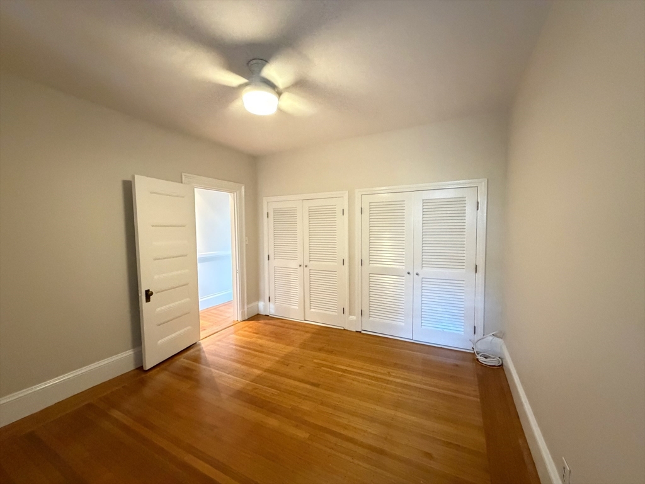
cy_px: 242
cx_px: 322
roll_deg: +0.8
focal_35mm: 14
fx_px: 261
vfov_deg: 85.7
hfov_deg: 102.1
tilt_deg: -3.1
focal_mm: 2.22
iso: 1250
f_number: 2.2
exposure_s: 1/40
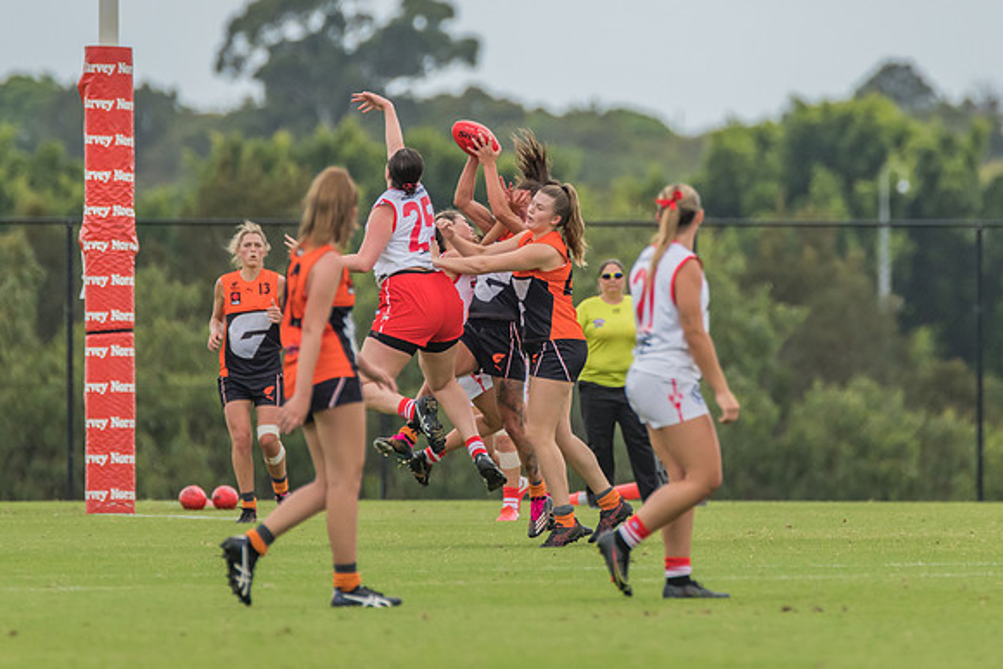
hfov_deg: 2.2
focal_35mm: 959
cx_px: 565
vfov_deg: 1.4
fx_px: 26718
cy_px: 175
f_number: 9
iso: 1000
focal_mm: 600
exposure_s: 1/1600
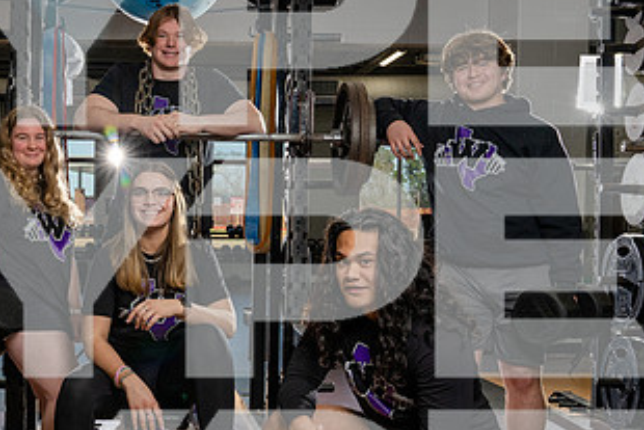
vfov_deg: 23.3
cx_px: 145
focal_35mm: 58
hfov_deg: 33.6
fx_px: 1038
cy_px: 269
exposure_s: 1/250
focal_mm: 31
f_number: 9
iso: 640
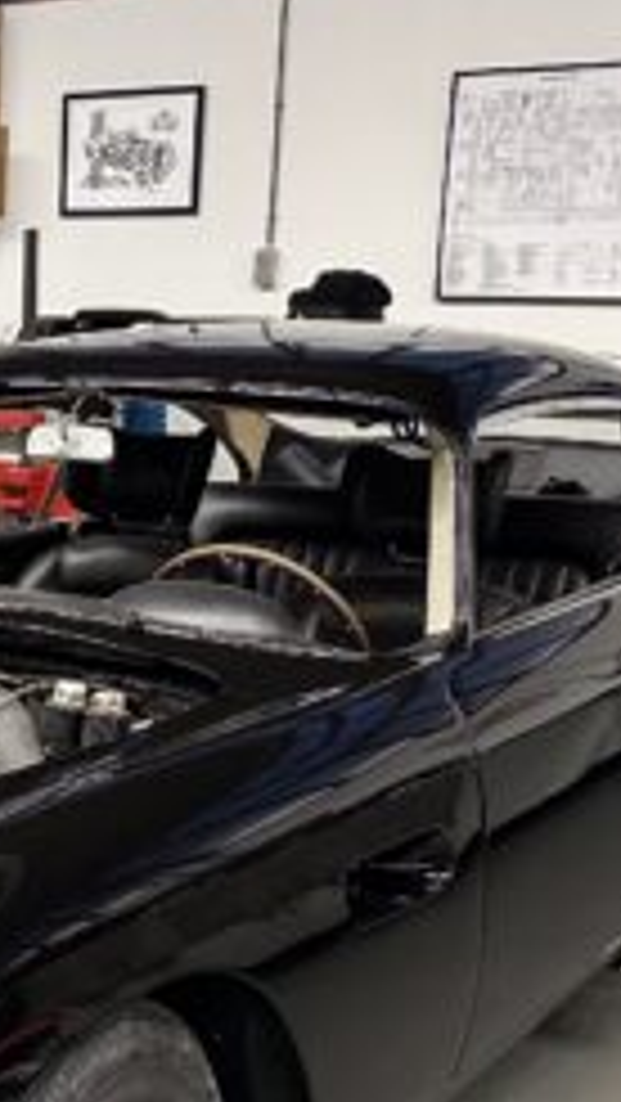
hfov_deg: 17.6
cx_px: -189
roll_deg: +0.0
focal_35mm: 64
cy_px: 823
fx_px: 1872
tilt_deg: -15.2
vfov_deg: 32.2
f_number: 1.78
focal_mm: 6.86
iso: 320
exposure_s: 1/50
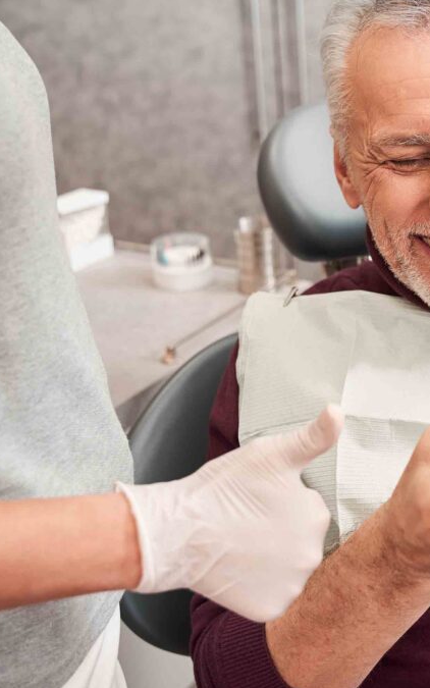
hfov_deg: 24.4
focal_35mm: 51
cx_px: 413
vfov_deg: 39.6
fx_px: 956
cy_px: 346
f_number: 3.5
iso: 320
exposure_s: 1/160
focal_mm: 33
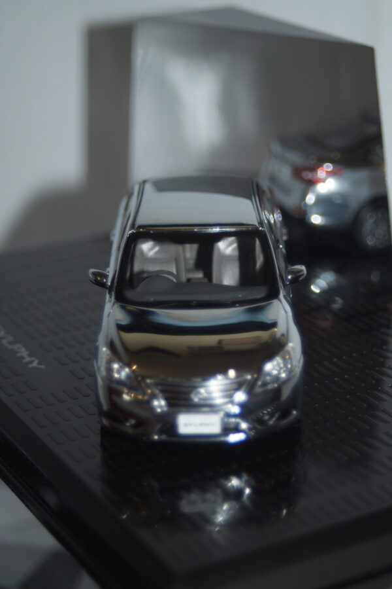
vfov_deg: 22.6
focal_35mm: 90
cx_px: 196
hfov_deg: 15.2
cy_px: 294
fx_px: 1470
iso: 200
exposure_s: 1/60
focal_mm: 60
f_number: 5.6
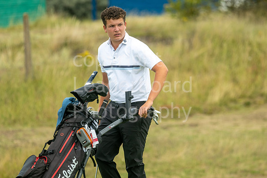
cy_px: 83
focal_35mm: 482
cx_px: 143
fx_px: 3570
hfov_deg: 4.3
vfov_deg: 2.9
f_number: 4
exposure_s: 1/1000
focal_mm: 300
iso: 200
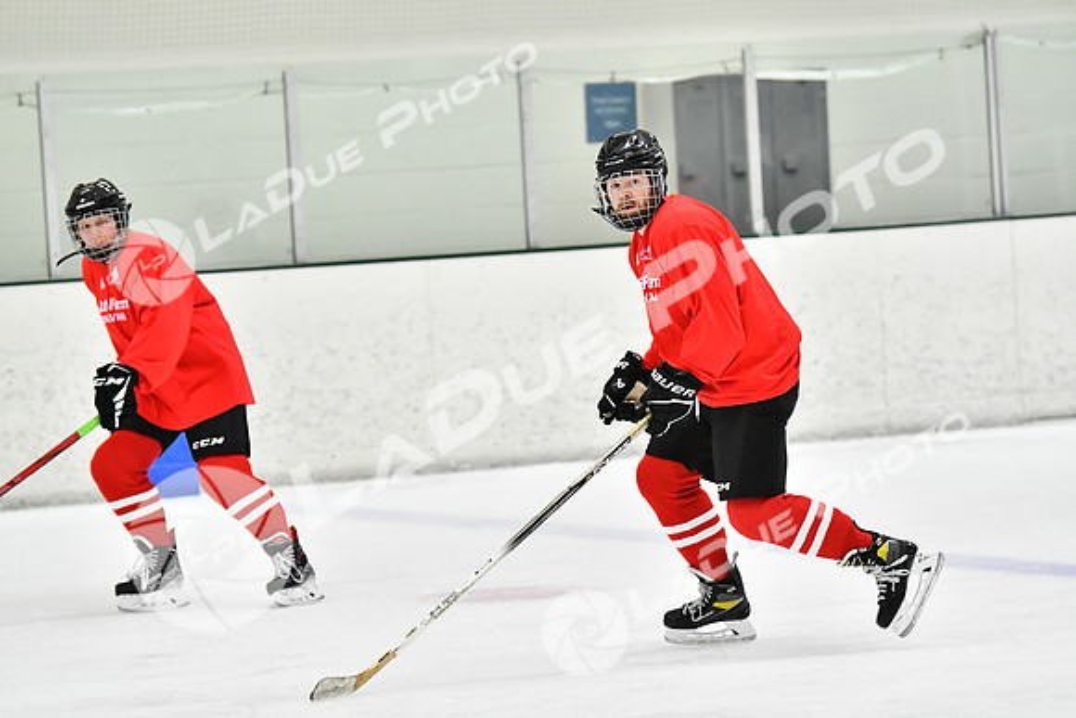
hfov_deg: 10.2
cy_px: 359
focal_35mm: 202
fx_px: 6054
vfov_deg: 6.8
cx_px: 538
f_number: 2.8
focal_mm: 135
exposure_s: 1/1250
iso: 5000
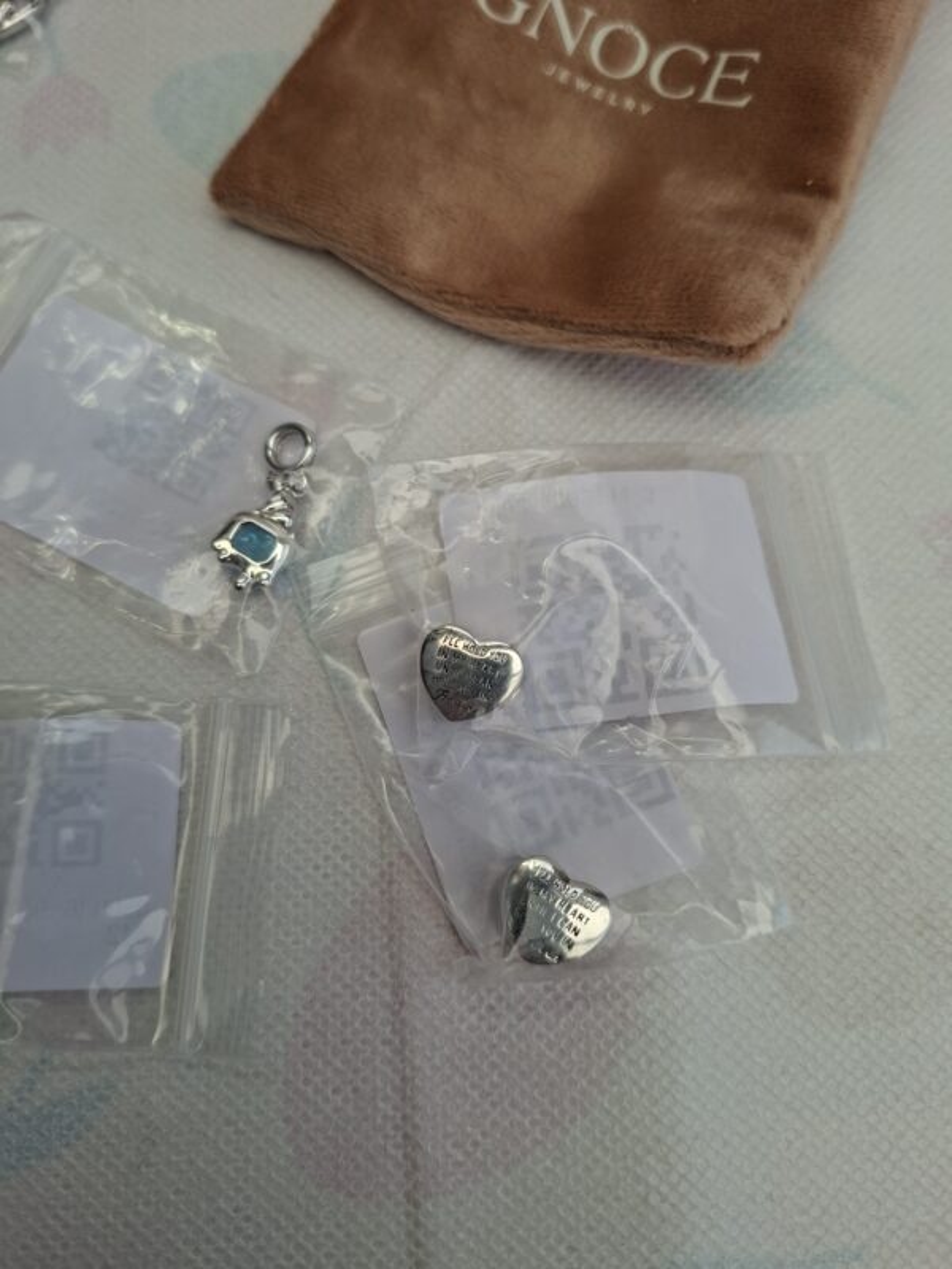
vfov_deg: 73.9
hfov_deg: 58.9
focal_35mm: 23
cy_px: 634
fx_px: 843
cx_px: 476
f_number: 1.8
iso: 50
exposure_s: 1/482
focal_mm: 5.54
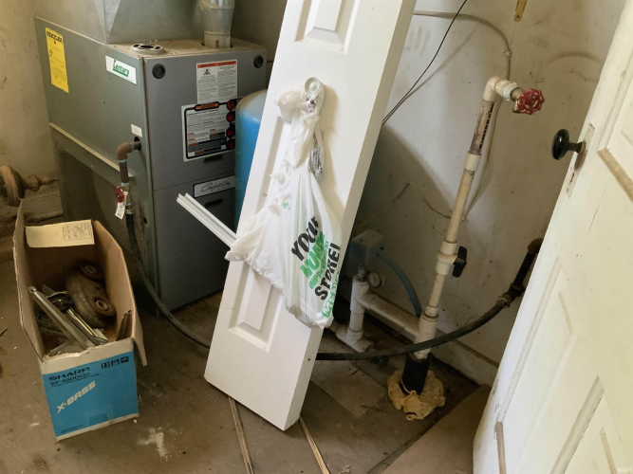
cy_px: 237
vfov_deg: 48.2
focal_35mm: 29
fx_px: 530
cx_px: 316
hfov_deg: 61.7
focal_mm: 3
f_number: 1.8
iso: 320
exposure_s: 1/40
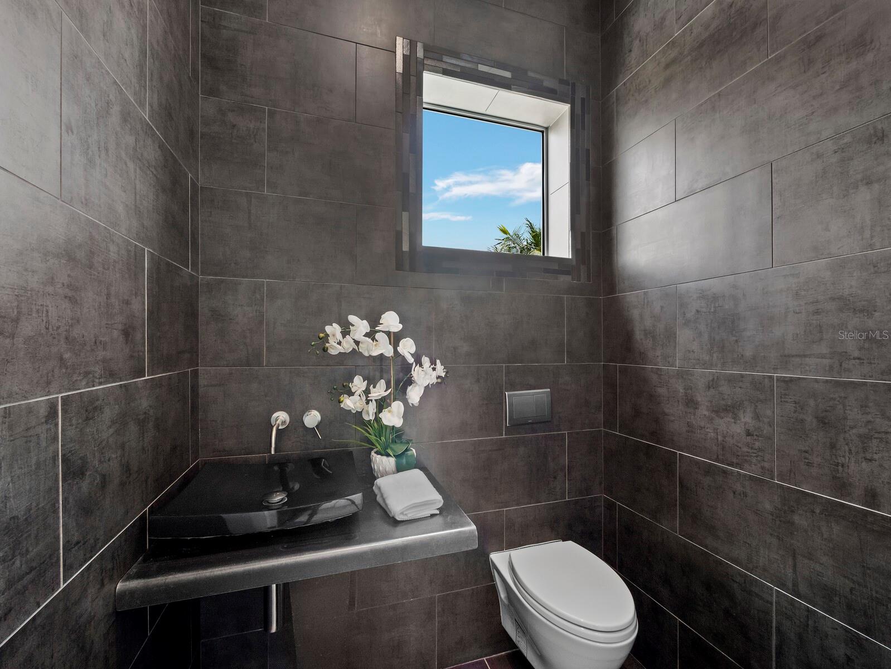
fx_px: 361
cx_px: 446
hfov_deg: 102.0
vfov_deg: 85.7
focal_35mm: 14
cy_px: 334
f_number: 11
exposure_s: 1/4
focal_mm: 7
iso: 400
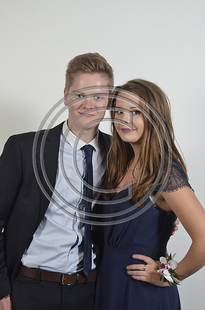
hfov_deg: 18.1
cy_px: 155
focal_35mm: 75
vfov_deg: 27.0
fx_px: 644
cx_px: 102
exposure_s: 1/100
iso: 1600
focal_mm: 50
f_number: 5.6
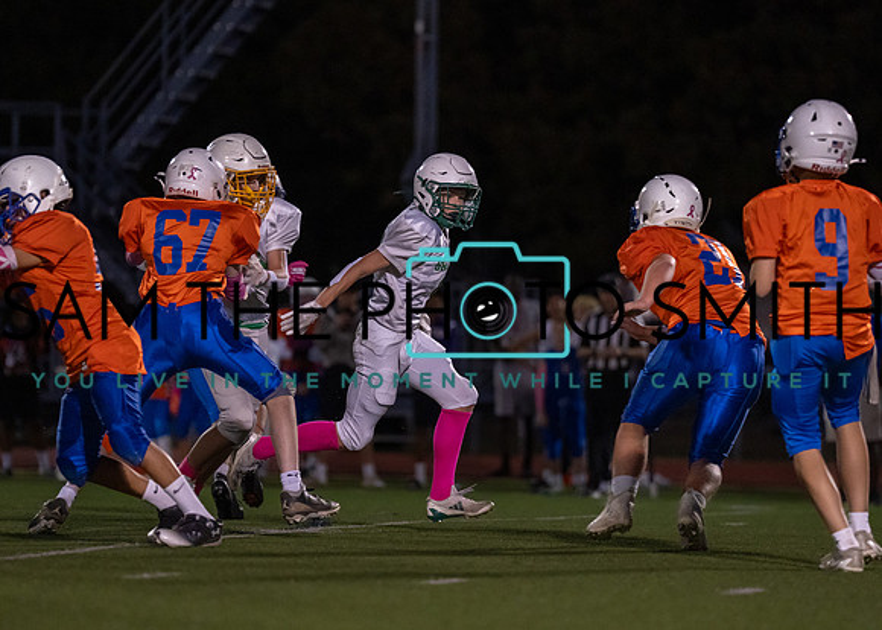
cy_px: 281
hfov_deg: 7.6
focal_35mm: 265
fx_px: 6640
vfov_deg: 5.4
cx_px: 419
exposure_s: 1/1000
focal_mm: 200
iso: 3200
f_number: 2.8
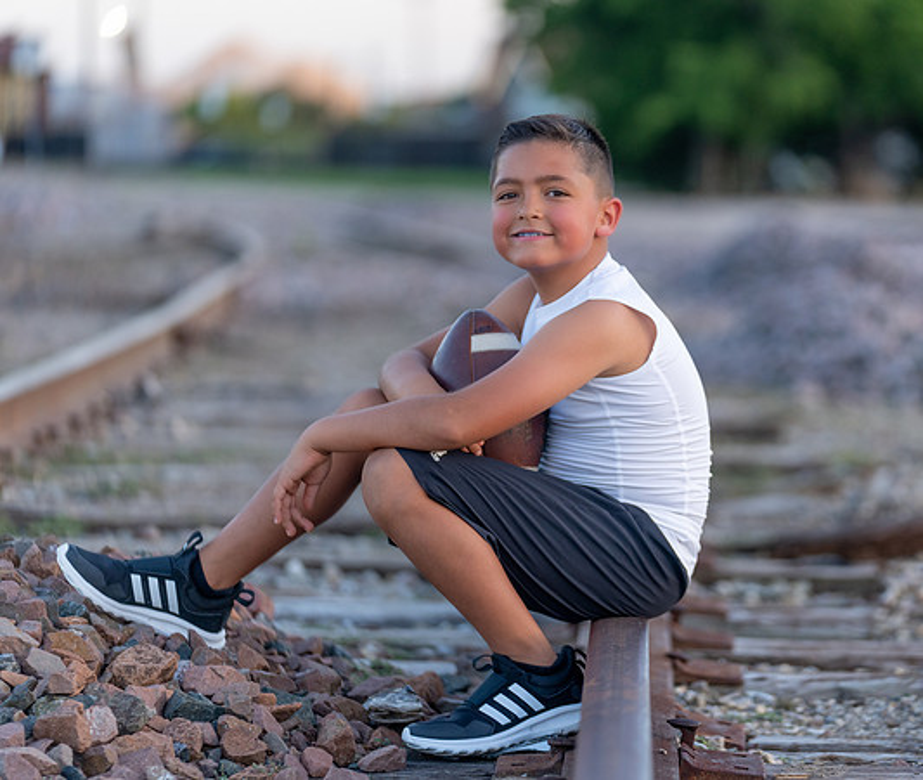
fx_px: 4545
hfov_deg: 11.6
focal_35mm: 163
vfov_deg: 9.8
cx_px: 584
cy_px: 390
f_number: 2.8
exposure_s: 1/320
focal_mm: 140
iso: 320
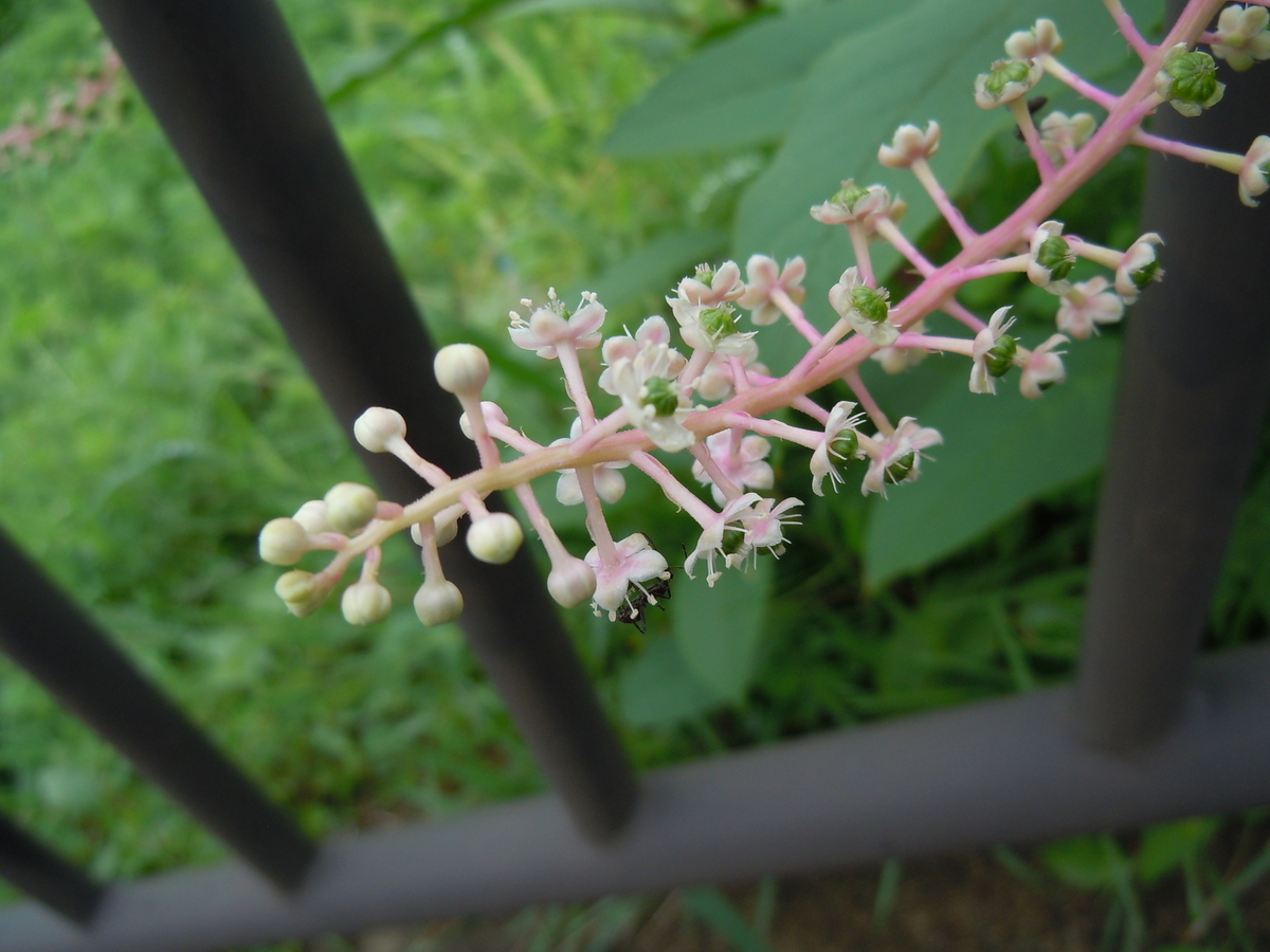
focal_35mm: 30
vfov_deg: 46.8
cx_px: 635
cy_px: 476
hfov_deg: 60.0
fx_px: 1101
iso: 100
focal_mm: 5.4
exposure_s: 1/320
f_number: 3.5
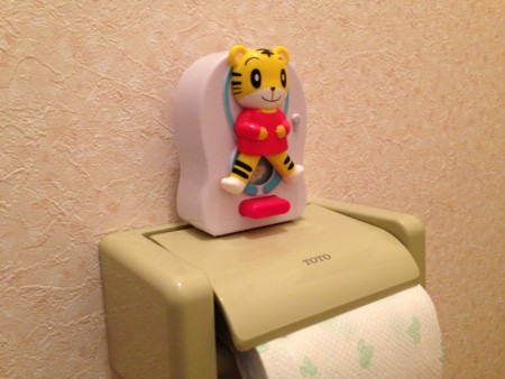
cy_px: 190
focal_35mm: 33
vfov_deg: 43.0
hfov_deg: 55.3
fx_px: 482
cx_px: 252
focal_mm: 4.13
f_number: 2.4
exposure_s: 1/20
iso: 250
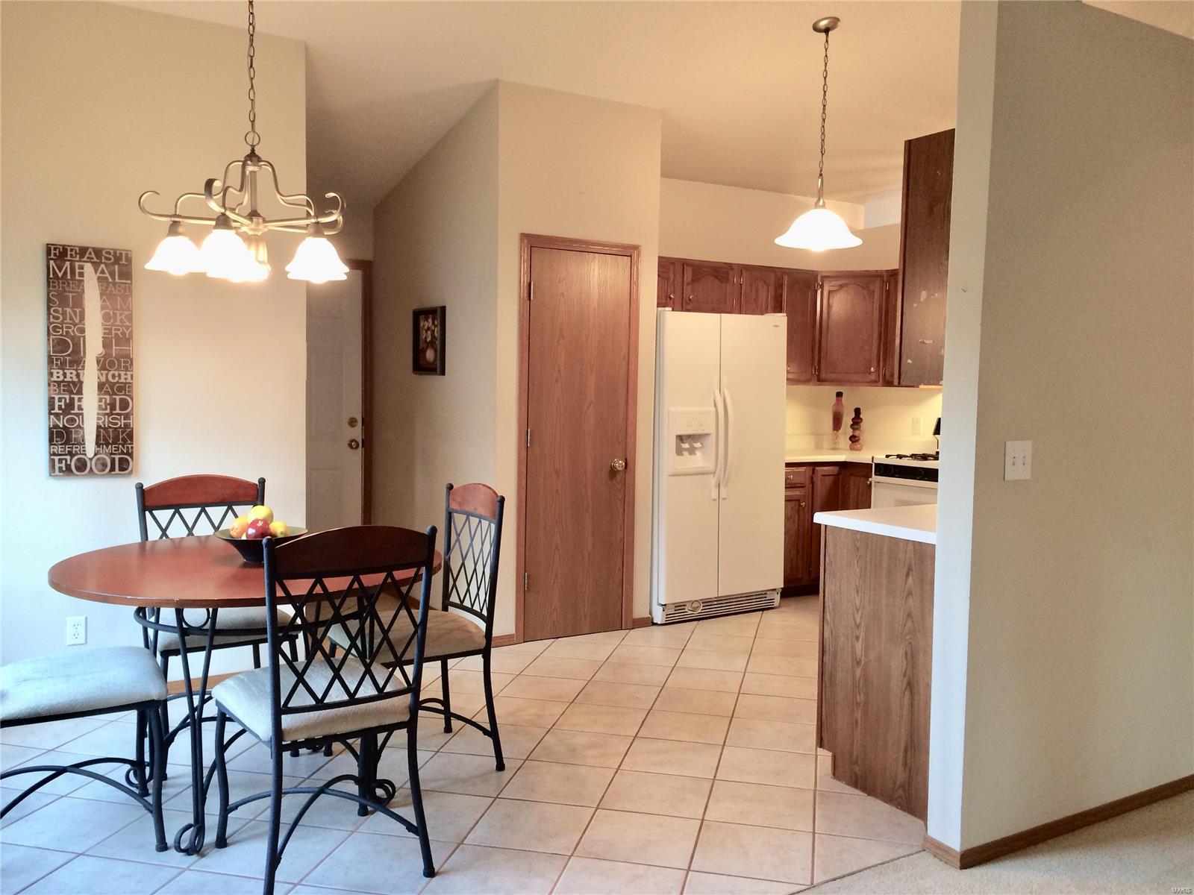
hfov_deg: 61.7
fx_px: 1000
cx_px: 597
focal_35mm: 29
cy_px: 448
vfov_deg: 48.2
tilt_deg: -4.1
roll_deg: -1.2
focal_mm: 4.15
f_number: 2.2
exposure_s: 1/30
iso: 100
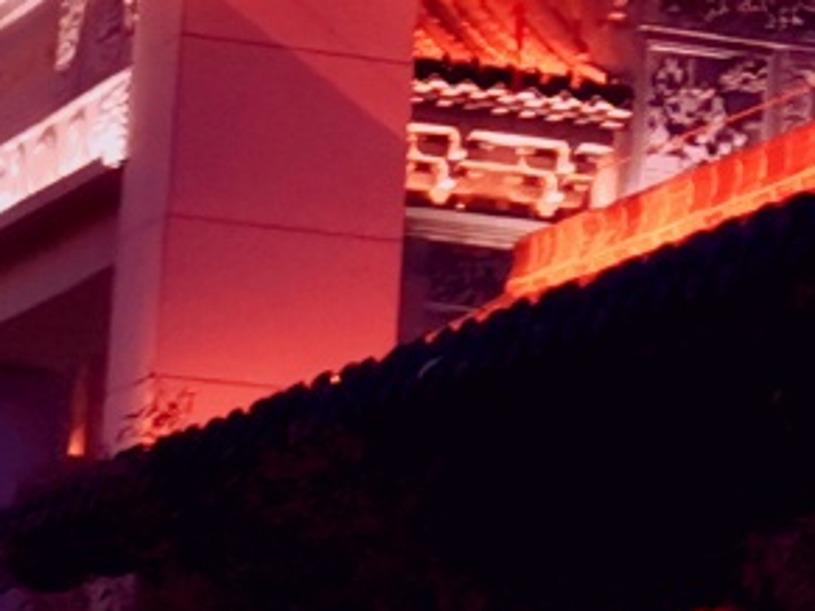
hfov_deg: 9.7
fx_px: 4754
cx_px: 854
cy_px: -266
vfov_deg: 7.2
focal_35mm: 202
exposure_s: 1/10
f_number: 1.8
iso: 50
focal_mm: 4.75
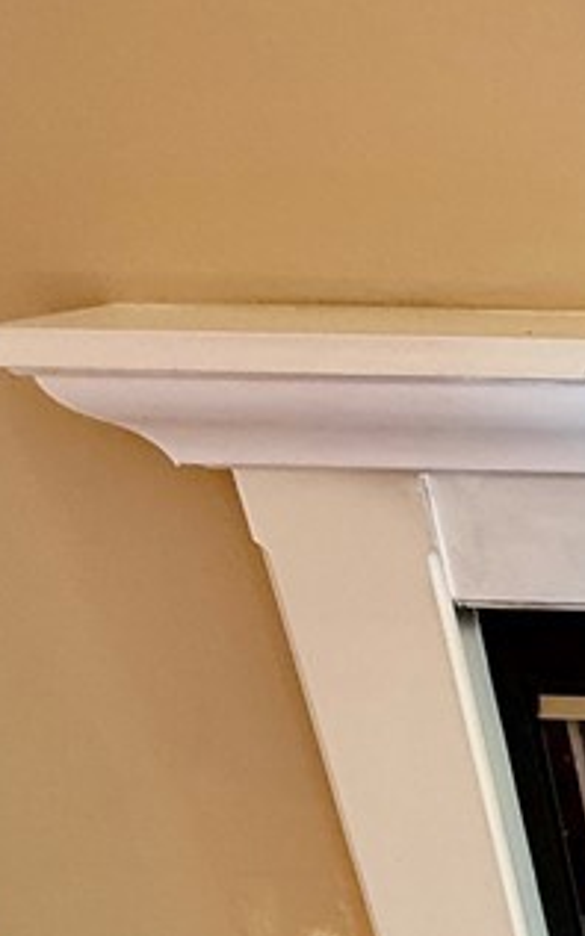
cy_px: 744
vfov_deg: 40.2
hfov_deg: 19.1
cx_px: 1099
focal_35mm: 48
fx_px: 1225
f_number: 2.2
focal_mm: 2.22
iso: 250
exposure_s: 1/60
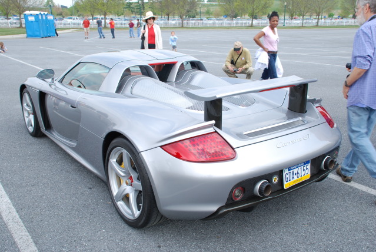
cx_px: 188
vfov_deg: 40.1
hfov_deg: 57.2
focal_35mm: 33
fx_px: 345
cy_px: 126
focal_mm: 22
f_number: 9
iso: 100
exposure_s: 1/60
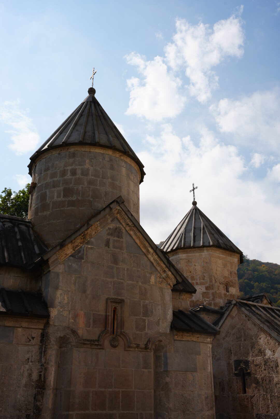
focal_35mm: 38
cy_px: 210
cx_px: 140
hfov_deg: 35.4
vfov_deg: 51.0
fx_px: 439
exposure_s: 1/250
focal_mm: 37.7
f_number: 10
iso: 100
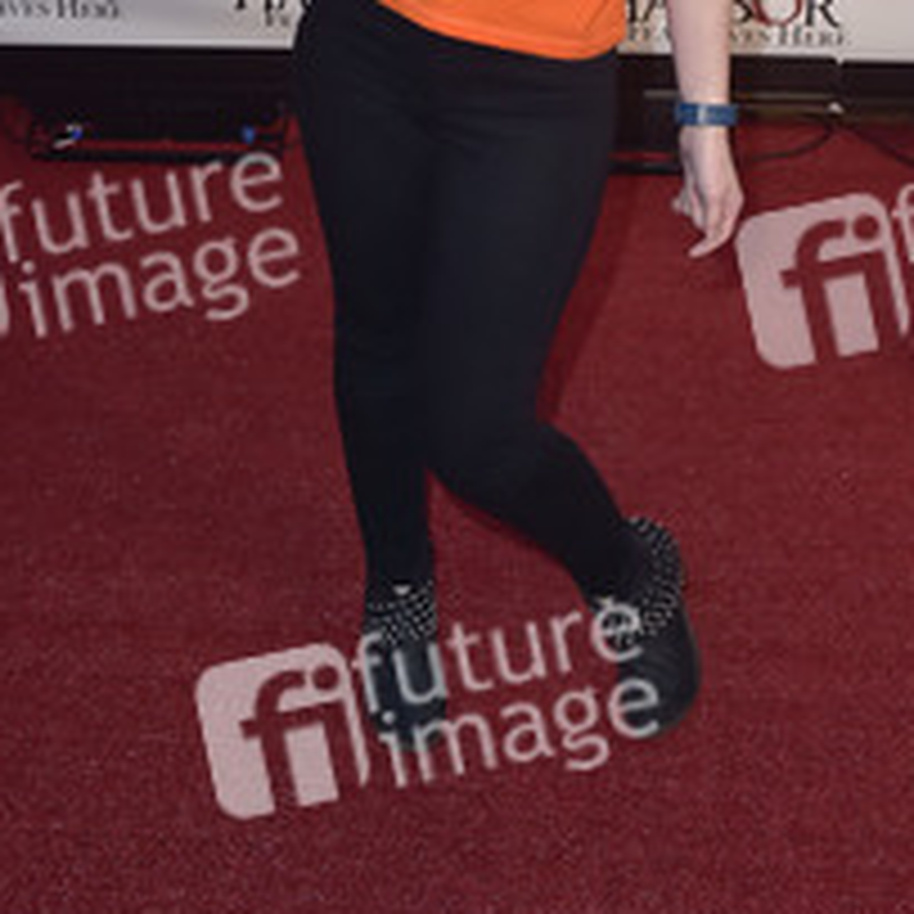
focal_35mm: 57
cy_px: 36
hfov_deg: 29.9
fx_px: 1703
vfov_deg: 28.5
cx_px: 561
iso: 320
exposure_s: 1/250
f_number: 5.6
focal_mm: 34
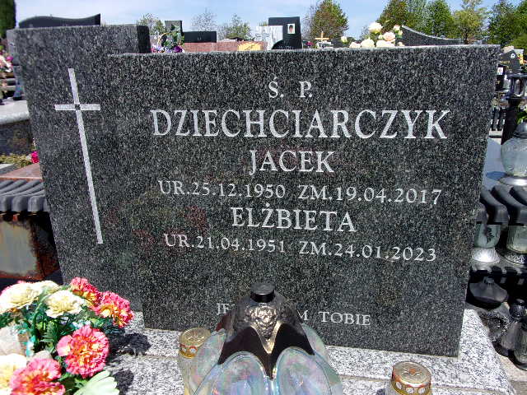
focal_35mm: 28
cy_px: 198
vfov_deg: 49.7
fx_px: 426
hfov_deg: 63.4
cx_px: 264
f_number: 10.8
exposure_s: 1/100
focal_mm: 5.1
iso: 80
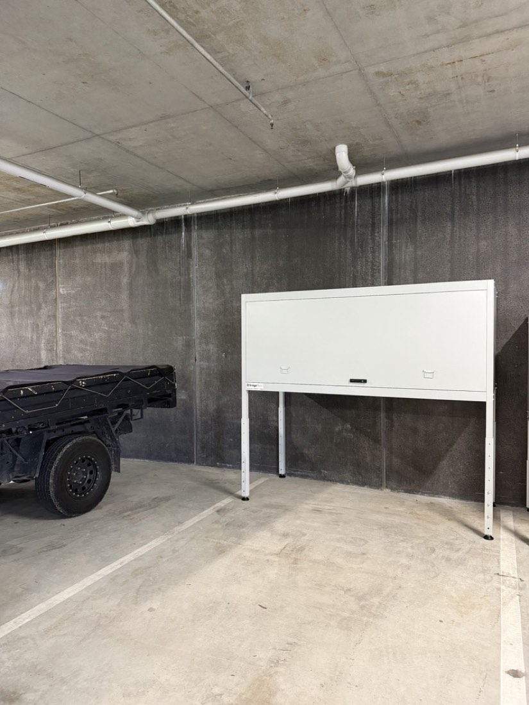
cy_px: 352
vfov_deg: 71.6
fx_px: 489
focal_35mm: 24
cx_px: 264
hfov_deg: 56.8
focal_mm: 6.76
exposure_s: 1/50
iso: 500
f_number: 1.78
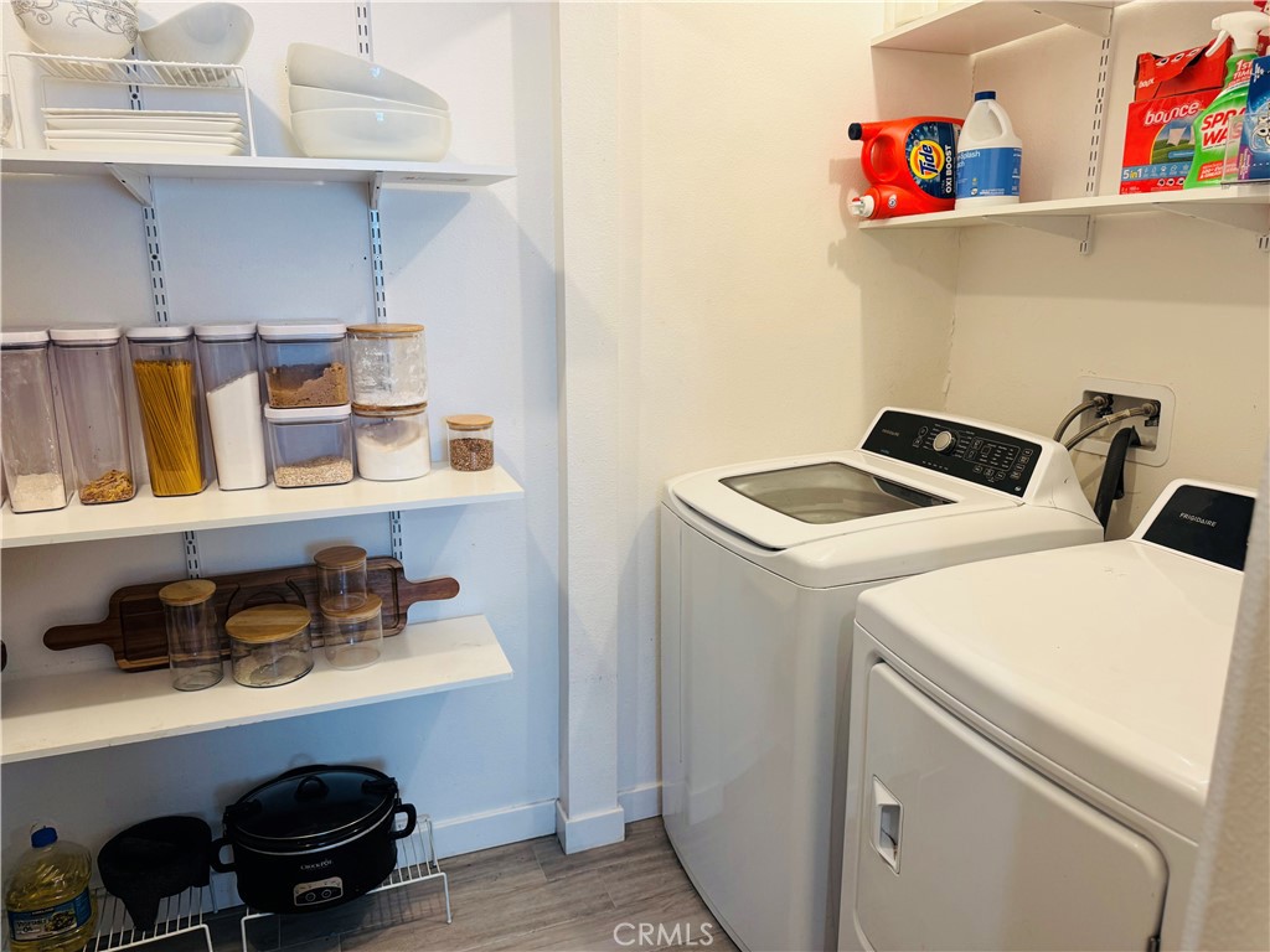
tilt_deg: -13.4
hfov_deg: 71.6
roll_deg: +0.0
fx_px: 881
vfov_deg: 56.8
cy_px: 476
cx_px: 635
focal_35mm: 24
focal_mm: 6.76
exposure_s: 1/60
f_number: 1.78
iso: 125
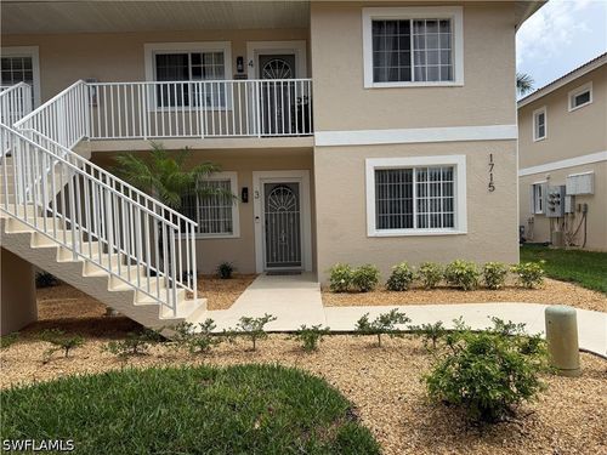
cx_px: 304
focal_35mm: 24
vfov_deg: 56.8
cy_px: 228
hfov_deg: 71.6
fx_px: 421
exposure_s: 1/4167
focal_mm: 6.76
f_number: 1.78
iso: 80
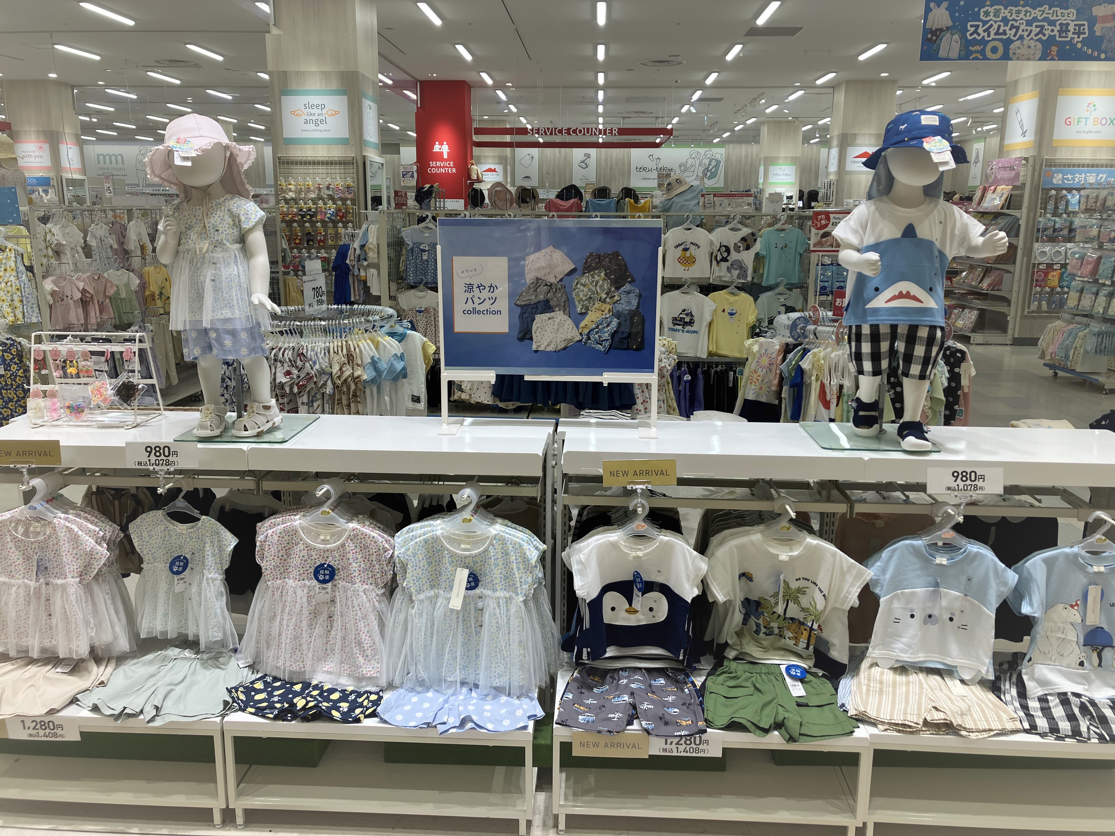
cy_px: 418
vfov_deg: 49.7
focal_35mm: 28
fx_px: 902
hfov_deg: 63.4
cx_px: 558
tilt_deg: -11.9
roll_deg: -0.5
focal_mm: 3.99
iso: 25
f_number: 1.8
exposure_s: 1/126
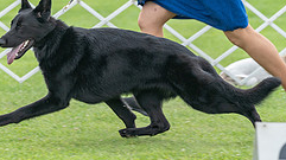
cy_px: -28
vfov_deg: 3.1
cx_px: 91
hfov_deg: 5.6
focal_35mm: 389
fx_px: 2947
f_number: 4.5
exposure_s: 1/400
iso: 400
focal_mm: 154
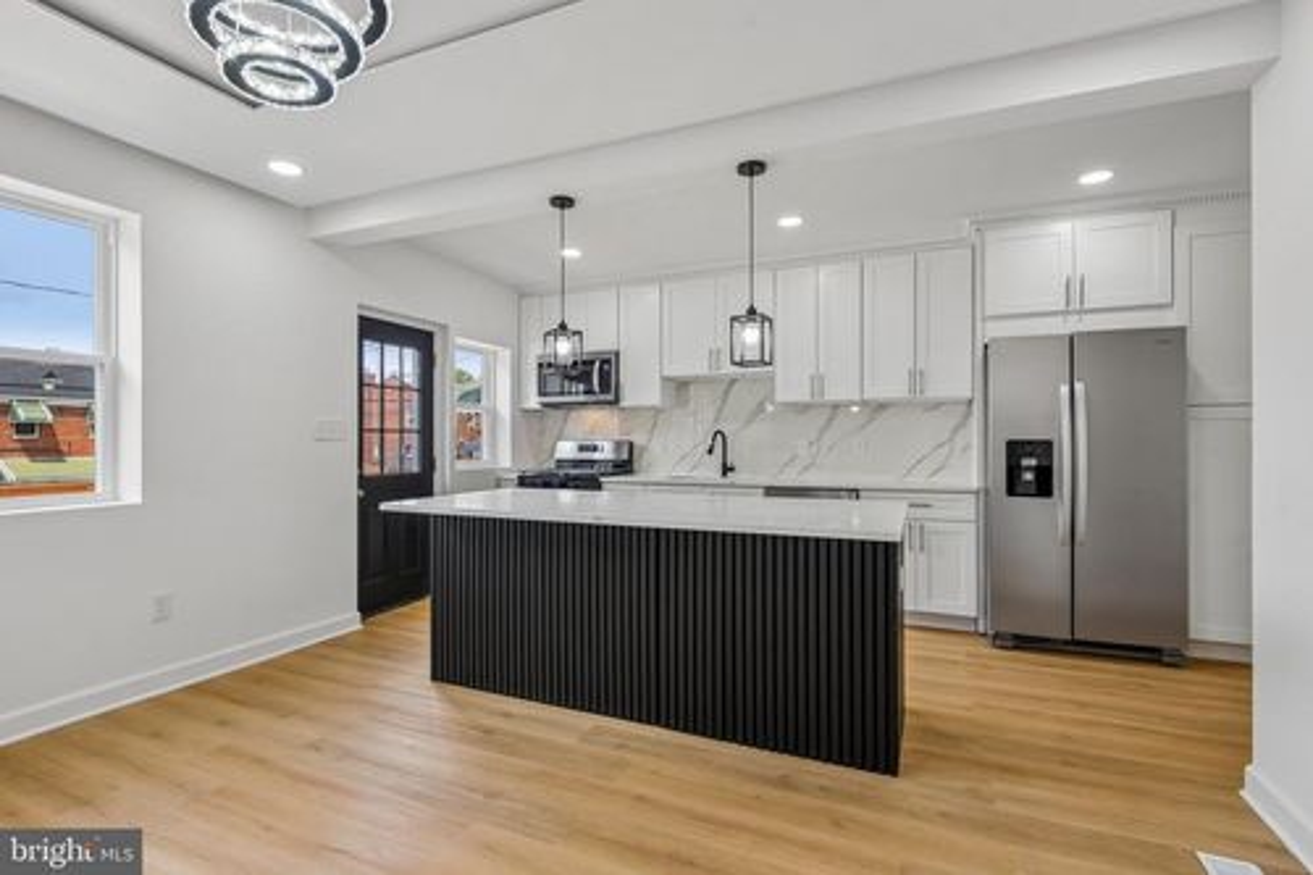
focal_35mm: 16
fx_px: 583
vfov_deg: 73.7
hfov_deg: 96.8
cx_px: 656
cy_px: 438
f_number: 8
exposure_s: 1/60
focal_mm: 16
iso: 400
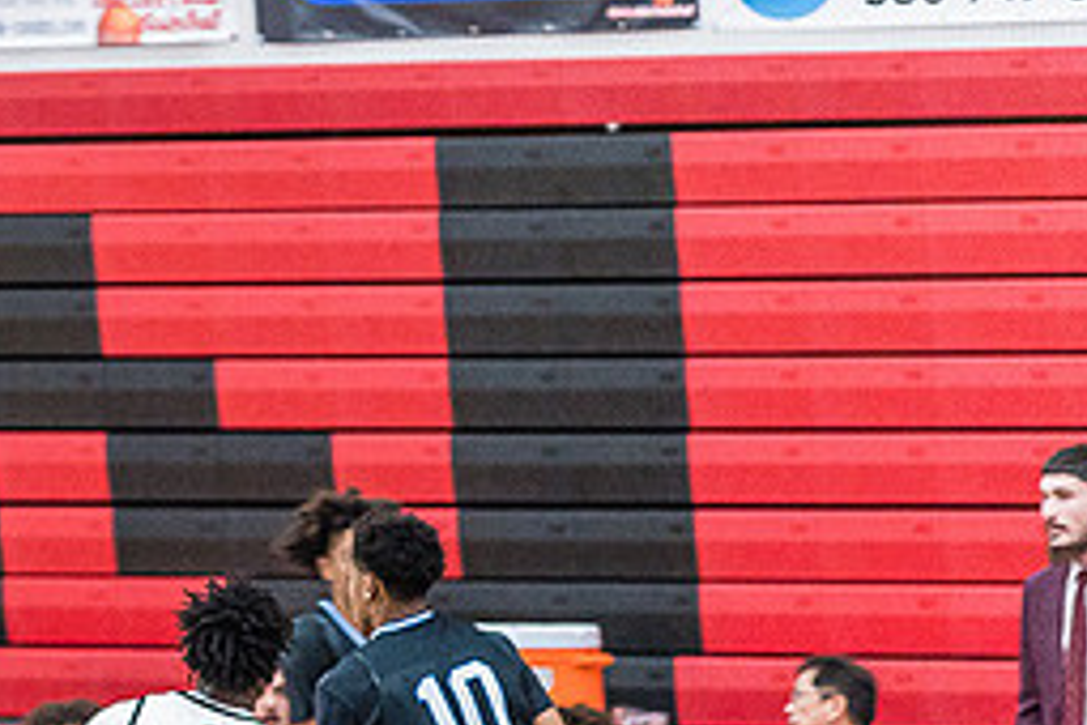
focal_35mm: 273
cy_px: 542
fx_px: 8242
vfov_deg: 5.0
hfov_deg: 7.5
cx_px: -64
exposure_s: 1/320
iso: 5000
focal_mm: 120
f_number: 4
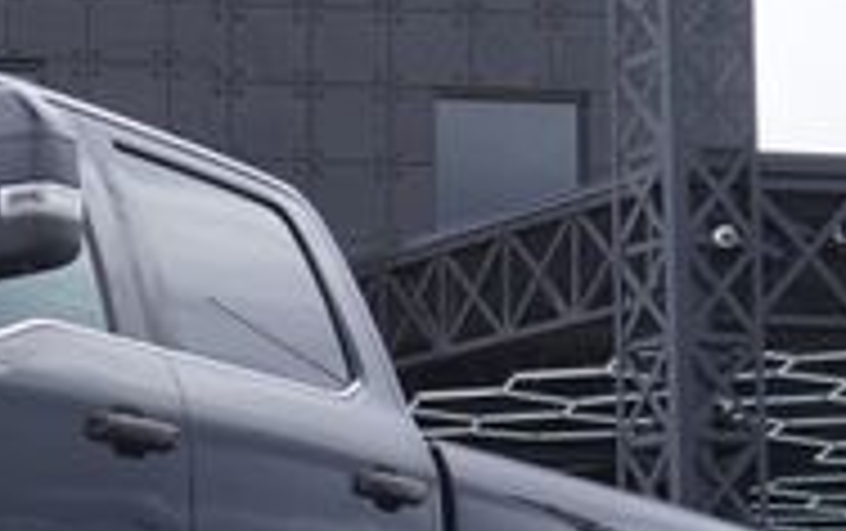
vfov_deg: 10.9
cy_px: 432
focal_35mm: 120
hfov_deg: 15.8
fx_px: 2764
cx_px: -468
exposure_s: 1/200
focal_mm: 23
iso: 100
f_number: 7.1
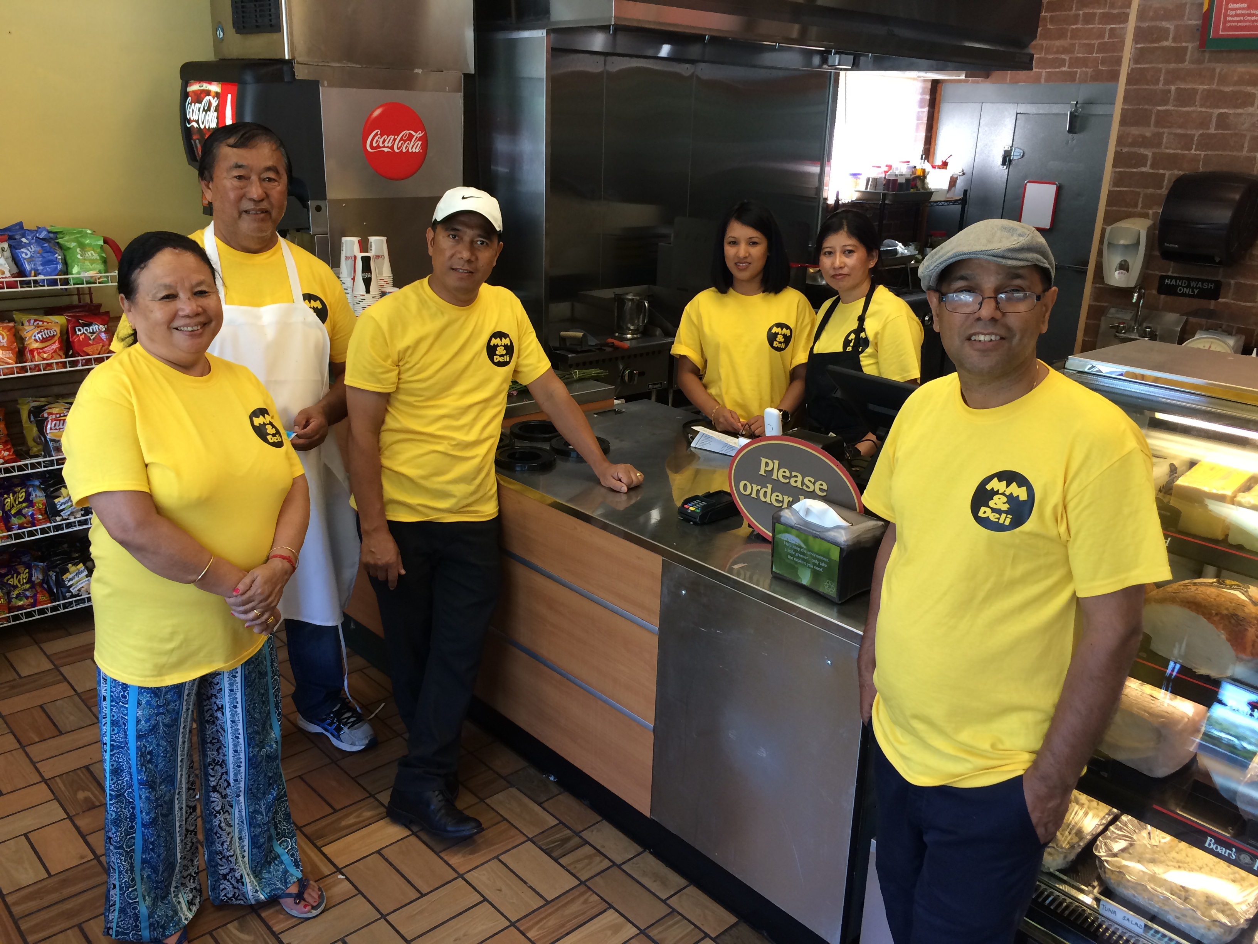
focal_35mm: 29
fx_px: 1054
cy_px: 472
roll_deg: -1.3
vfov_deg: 48.2
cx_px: 629
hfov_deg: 61.7
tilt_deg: -19.5
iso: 32
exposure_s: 1/30
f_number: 2.2
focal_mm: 4.15
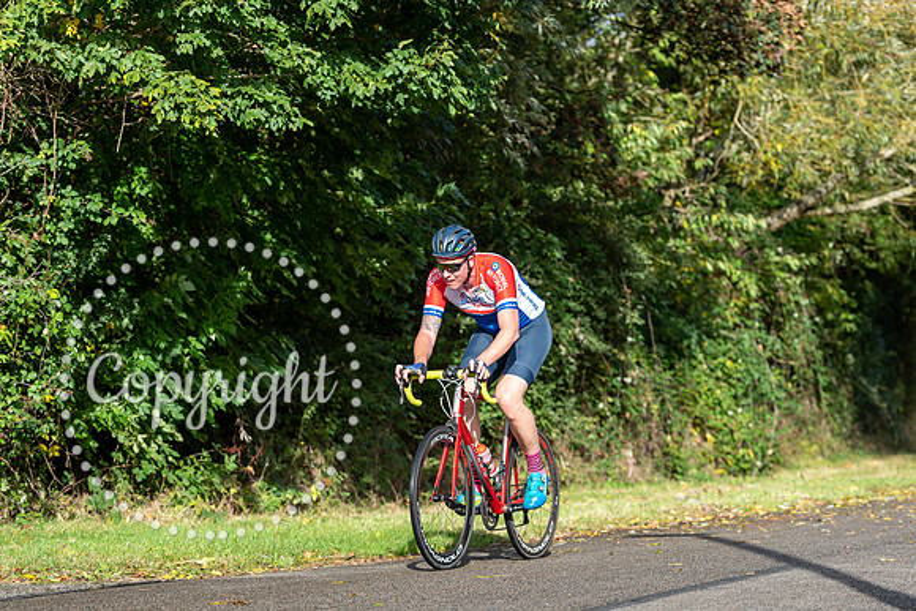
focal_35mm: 102
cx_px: 458
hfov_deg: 20.0
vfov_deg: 13.4
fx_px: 2596
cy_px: 306
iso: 200
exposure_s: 1/1250
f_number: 4
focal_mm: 102
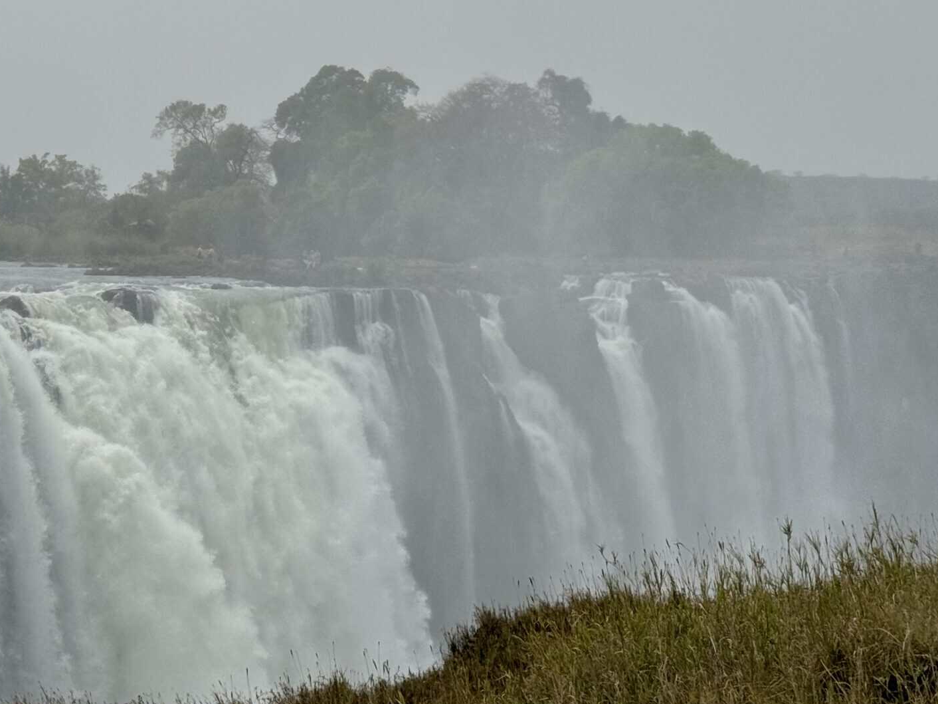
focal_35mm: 87
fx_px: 2357
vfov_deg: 17.0
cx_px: 118
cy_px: 287
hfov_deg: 22.0
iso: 64
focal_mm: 6.76
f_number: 1.78
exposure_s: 1/10526
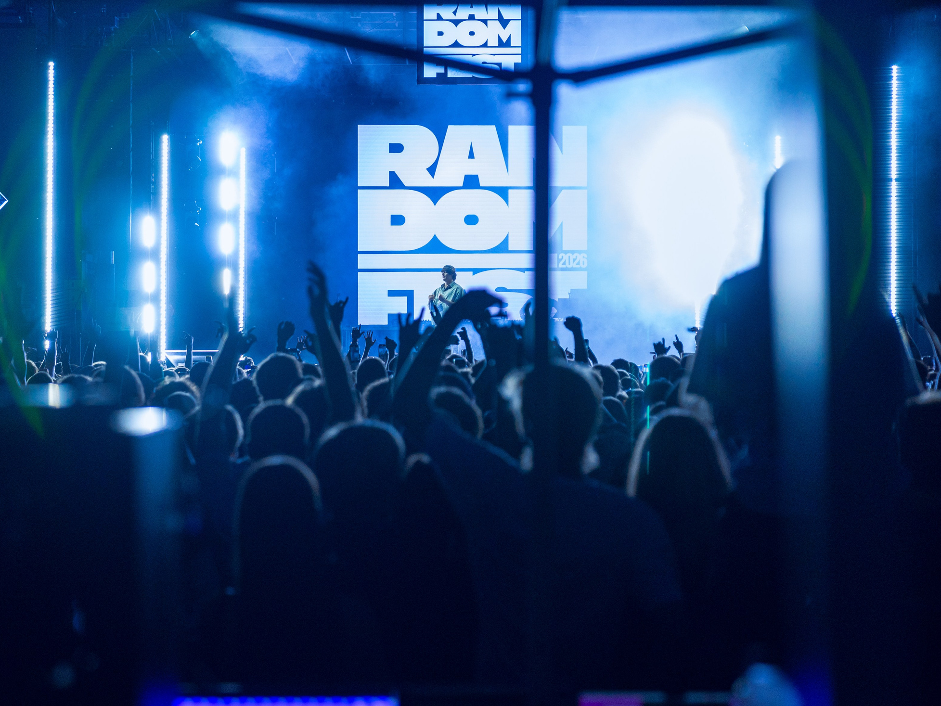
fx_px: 2420
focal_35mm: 89
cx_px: 436
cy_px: 308
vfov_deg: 16.6
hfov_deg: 22.0
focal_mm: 70
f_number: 2.8
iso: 1250
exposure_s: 1/640
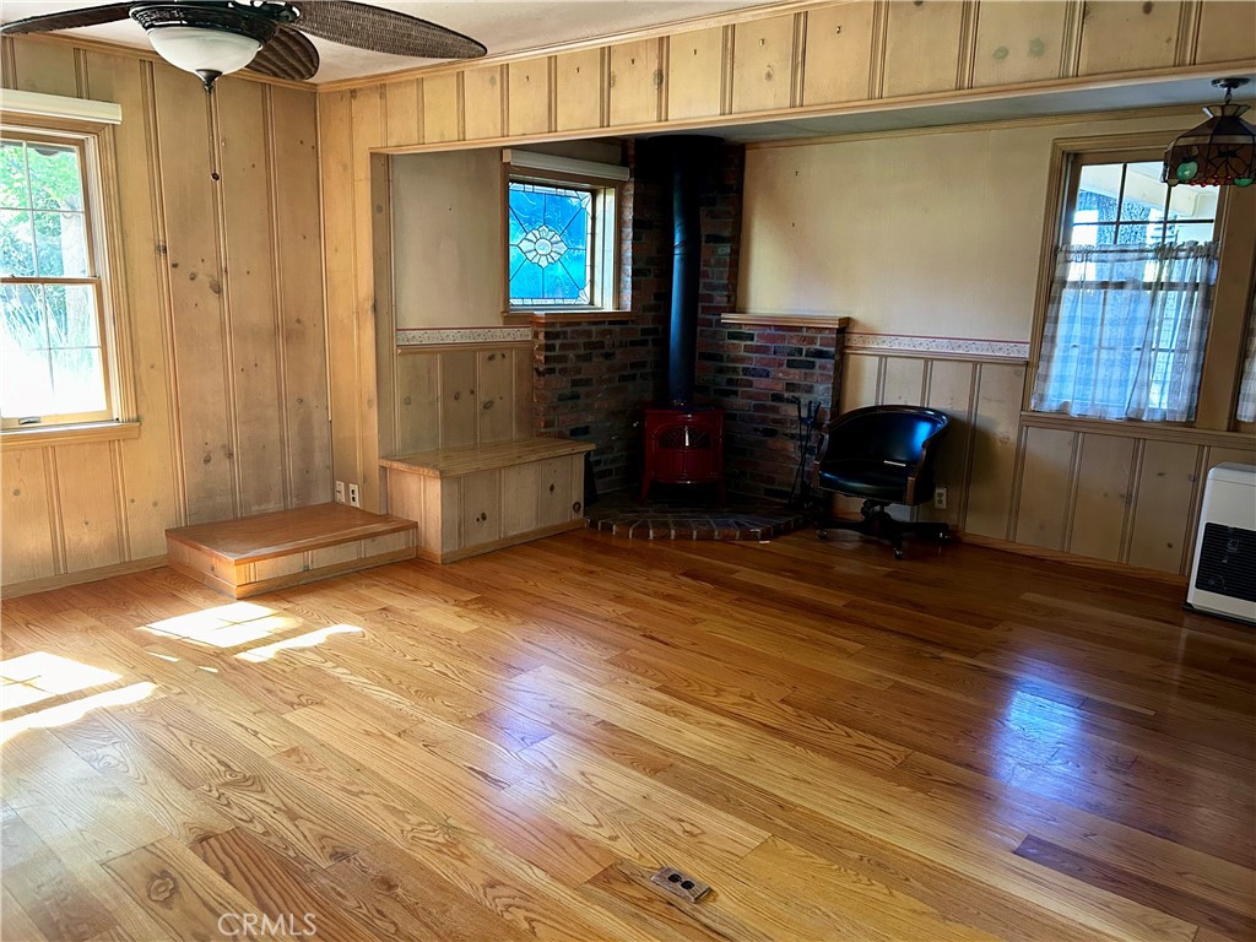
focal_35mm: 26
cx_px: 628
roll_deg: -1.5
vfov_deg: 53.1
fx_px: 943
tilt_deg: -10.7
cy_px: 471
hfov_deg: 67.3
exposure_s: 1/60
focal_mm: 5.7
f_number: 1.5
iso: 250
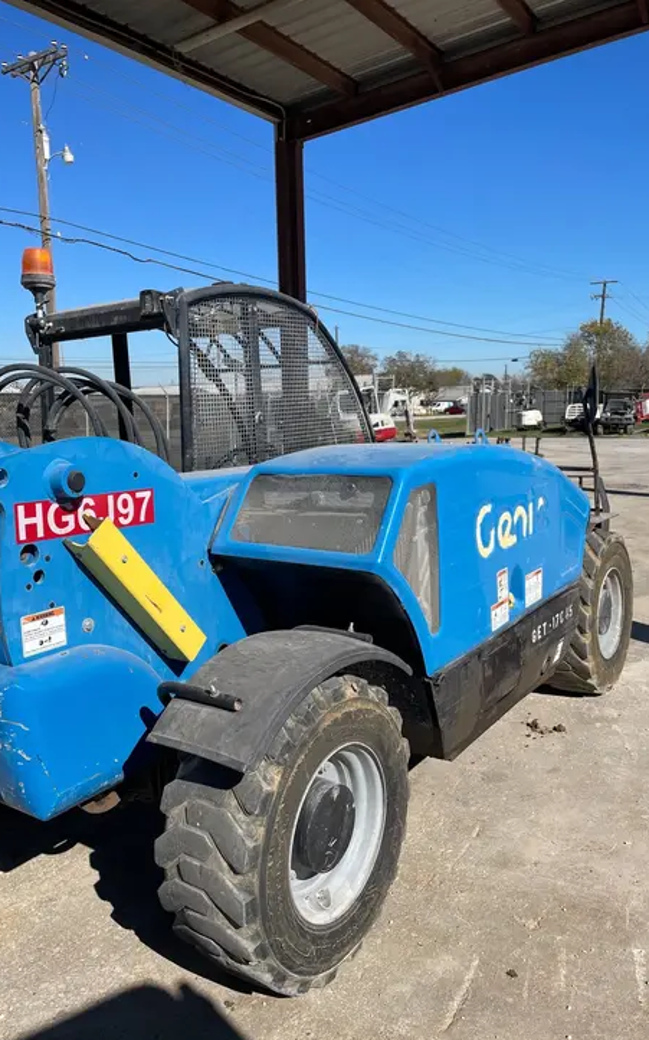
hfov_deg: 44.5
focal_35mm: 28
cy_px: 526
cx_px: 288
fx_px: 793
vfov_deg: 66.5
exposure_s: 1/6494
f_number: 1.6
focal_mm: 4.2
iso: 50
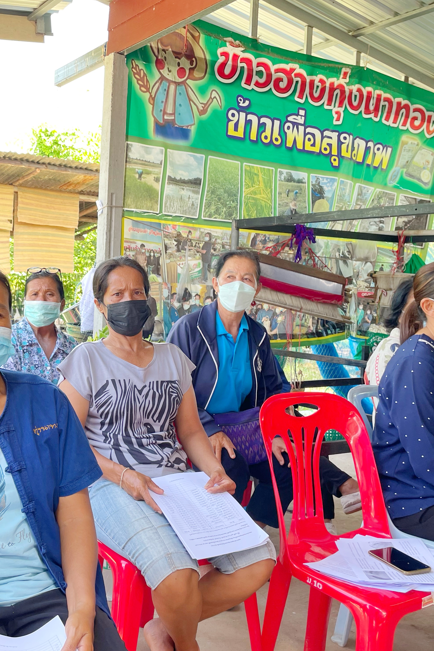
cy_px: 319
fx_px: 669
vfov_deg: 51.9
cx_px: 105
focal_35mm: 37
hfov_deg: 35.1
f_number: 1.6
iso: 50
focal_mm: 4.2
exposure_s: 1/121
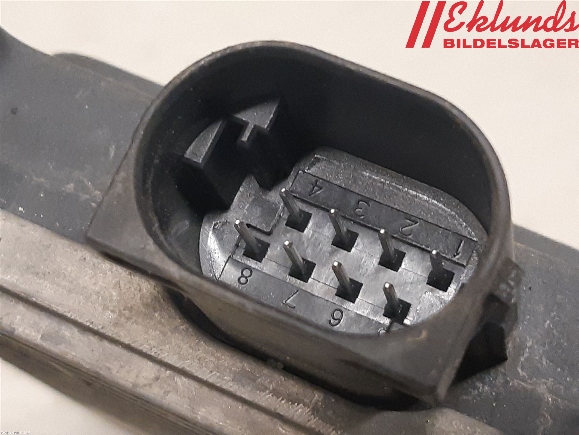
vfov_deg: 53.1
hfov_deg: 67.3
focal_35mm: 26
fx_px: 435
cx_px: 290
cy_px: 218
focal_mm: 3.93
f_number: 1.7
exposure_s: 1/50
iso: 250
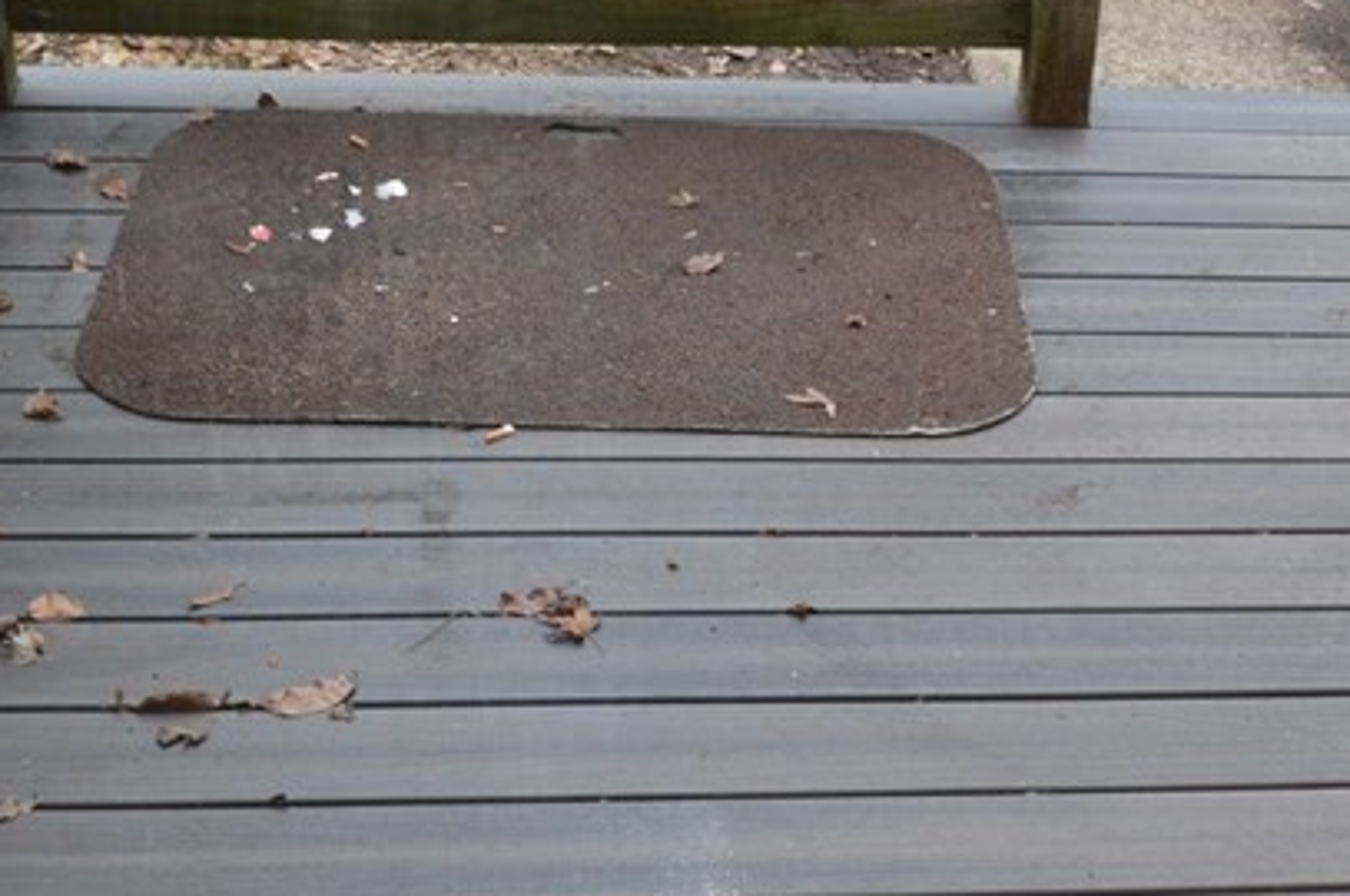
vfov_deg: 20.0
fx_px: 2546
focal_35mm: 68
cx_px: 919
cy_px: 446
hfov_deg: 29.5
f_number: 8
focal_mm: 18
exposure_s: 1/80
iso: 400
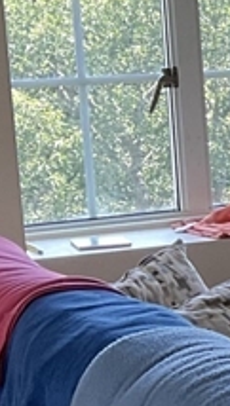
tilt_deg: -10.7
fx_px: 1631
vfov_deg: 14.2
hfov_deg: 6.7
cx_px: 871
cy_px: 249
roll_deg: -1.0
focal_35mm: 151
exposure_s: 1/120
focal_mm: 3
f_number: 1.8
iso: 64
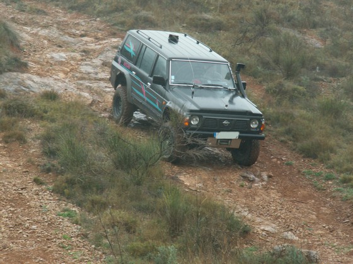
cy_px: 132
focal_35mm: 185
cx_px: 176
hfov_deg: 10.7
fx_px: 1887
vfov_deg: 8.0
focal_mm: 30.21
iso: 80
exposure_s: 1/50
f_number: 4
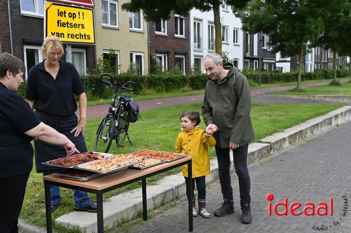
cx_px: 176
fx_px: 409
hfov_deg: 46.4
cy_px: 116
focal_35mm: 42
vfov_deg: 31.8
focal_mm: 42
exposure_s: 1/250
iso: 200
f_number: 4.5
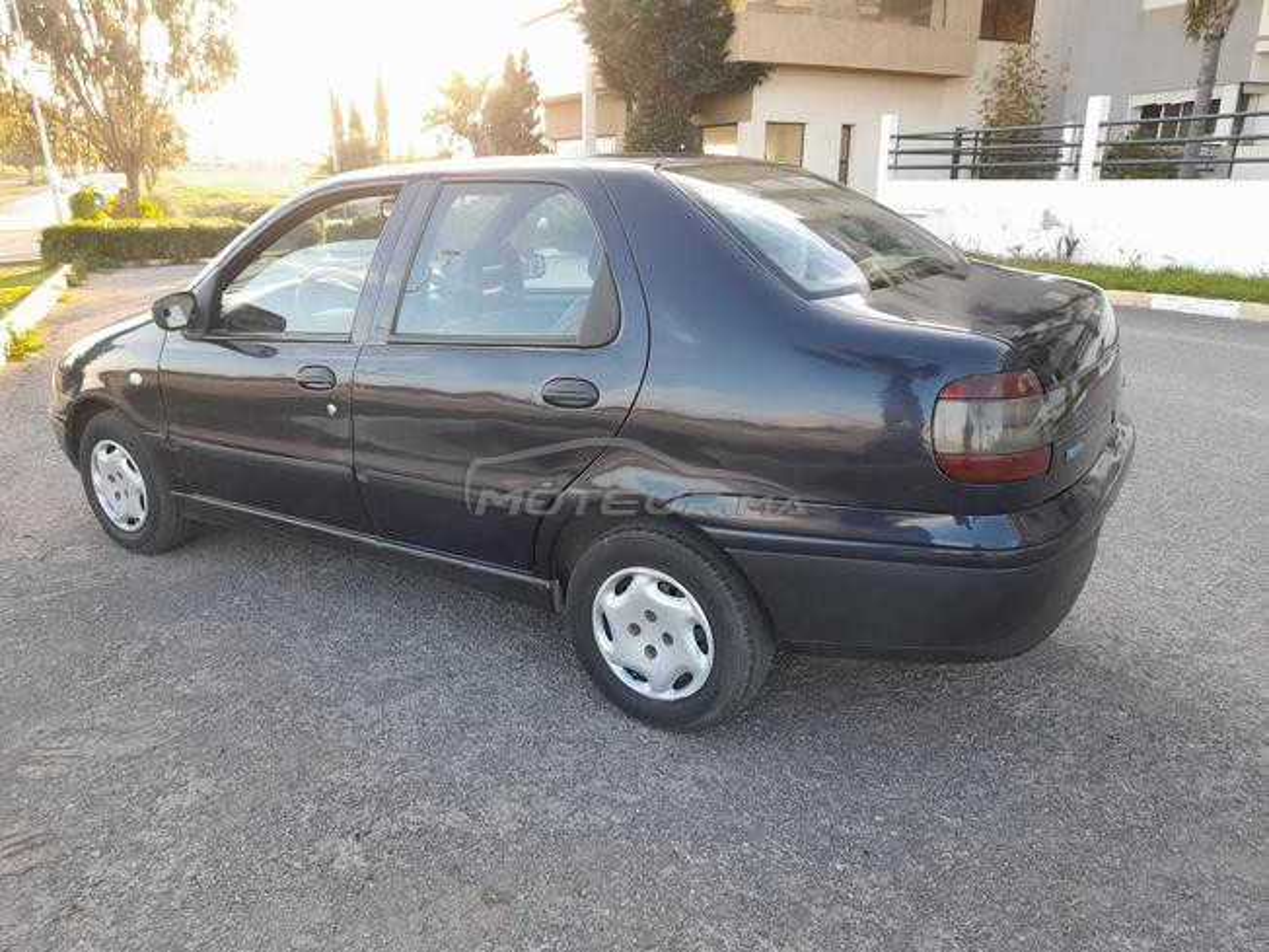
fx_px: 916
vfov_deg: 54.9
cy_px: 476
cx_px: 634
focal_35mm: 25
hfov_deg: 69.4
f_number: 2
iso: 32
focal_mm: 4.6
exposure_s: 1/50
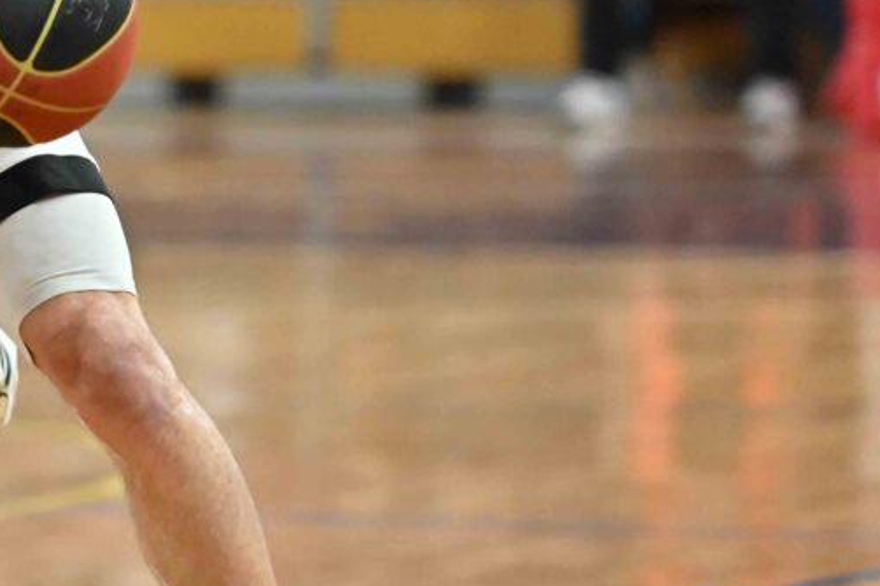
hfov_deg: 4.2
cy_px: -40
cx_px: -145
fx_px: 11921
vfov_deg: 2.8
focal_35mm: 488
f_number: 2.8
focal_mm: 170
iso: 5000
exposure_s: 1/1250
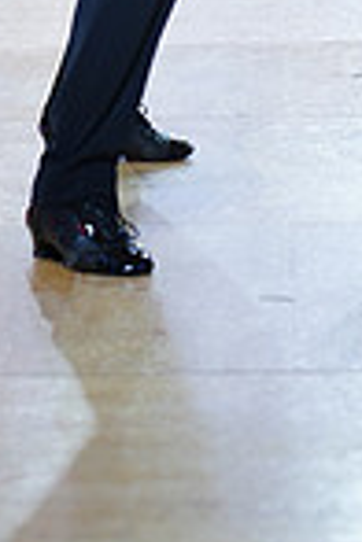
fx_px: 4057
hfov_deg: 5.1
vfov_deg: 7.5
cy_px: -398
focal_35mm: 269
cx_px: 323
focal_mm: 68
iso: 320
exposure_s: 1/400
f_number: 2
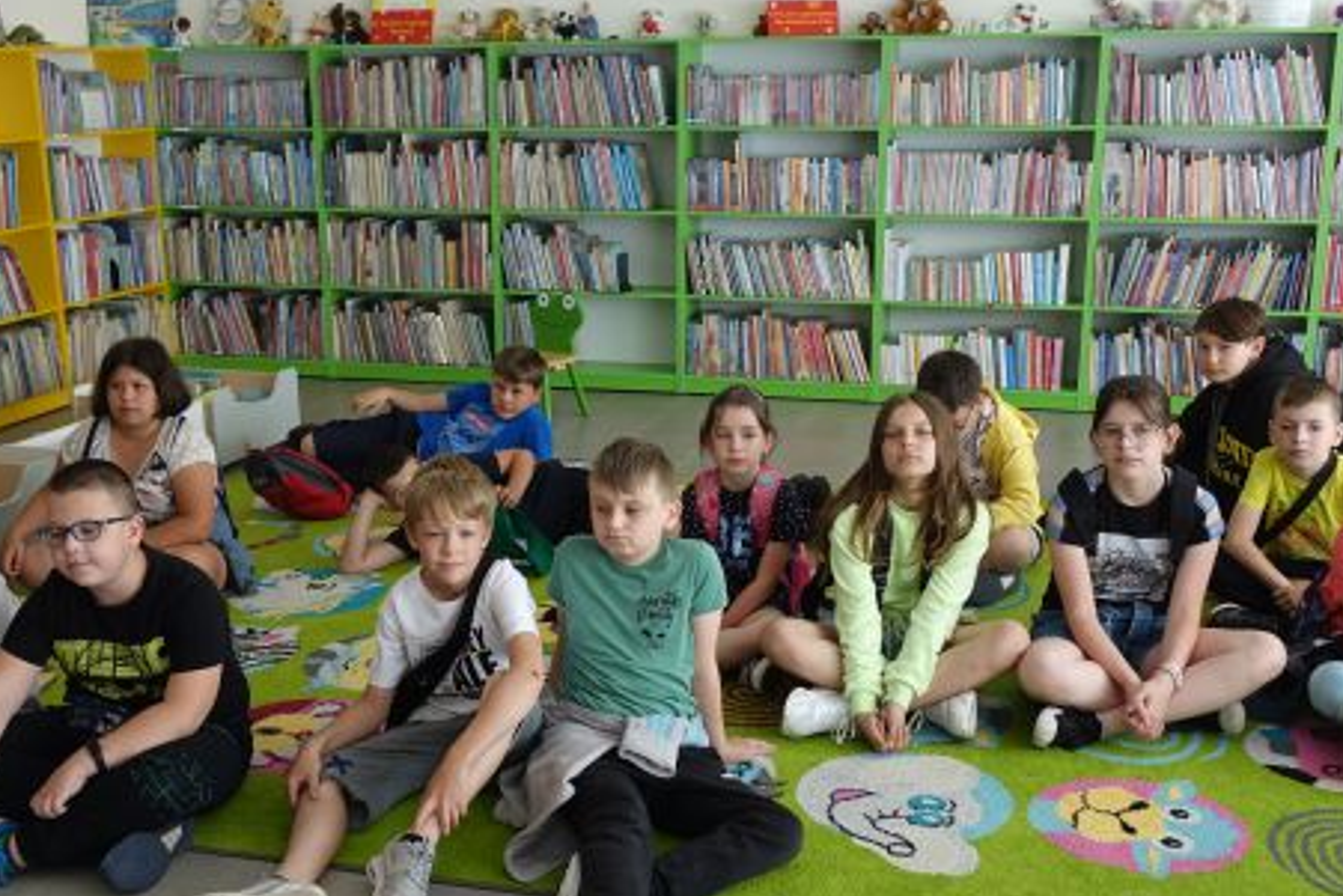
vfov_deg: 30.4
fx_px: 1642
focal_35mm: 44
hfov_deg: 44.4
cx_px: 599
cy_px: 555
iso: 125
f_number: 2.8
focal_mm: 11.35
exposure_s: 1/80
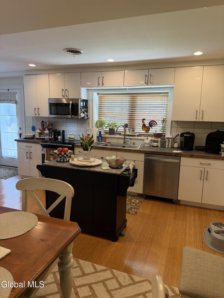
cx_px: 112
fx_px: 207
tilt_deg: -9.9
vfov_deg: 71.6
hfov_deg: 56.8
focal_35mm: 24
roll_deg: -0.7
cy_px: 149
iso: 160
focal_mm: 6.76
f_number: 1.78
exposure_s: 1/60
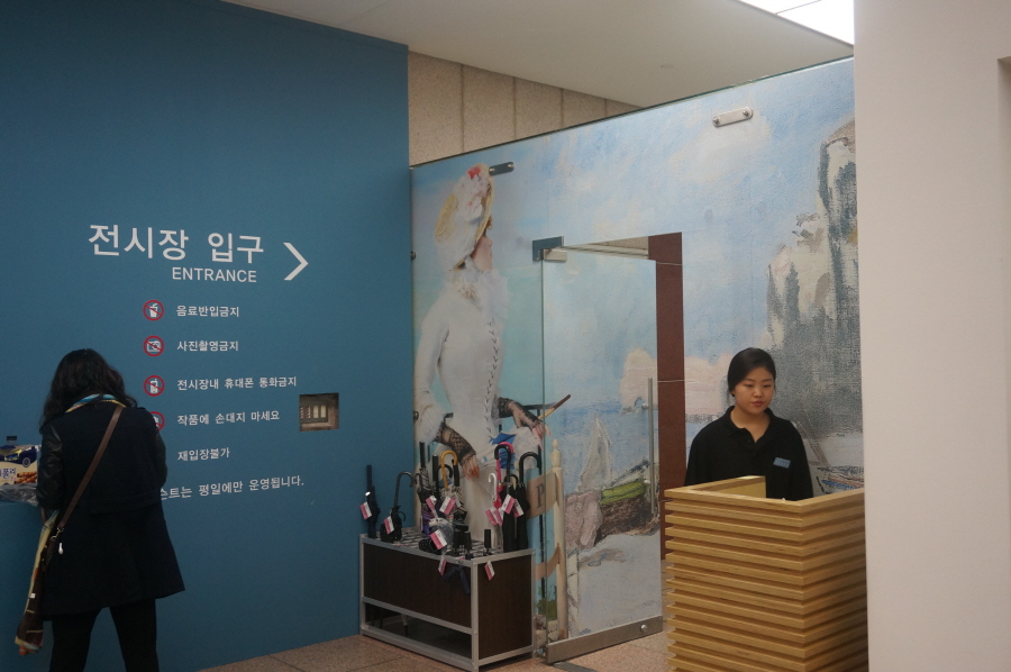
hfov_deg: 55.2
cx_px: 506
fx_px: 968
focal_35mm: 34
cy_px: 336
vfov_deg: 38.3
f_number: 4.5
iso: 800
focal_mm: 23
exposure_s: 1/60
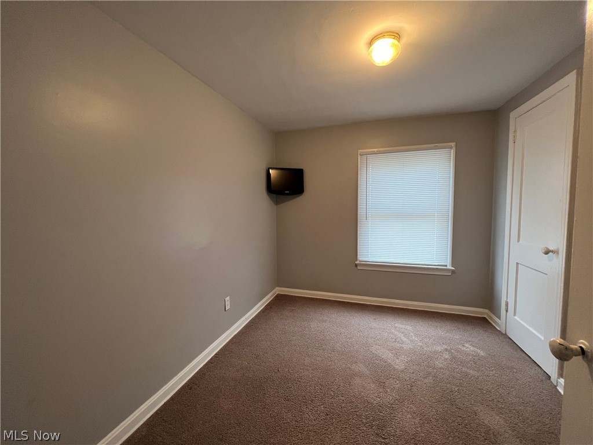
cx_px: 296
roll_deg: +0.5
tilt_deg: -4.9
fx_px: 223
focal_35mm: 13
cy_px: 222
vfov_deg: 89.9
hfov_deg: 106.2
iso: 250
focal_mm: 1.57
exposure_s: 1/60
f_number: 1.8
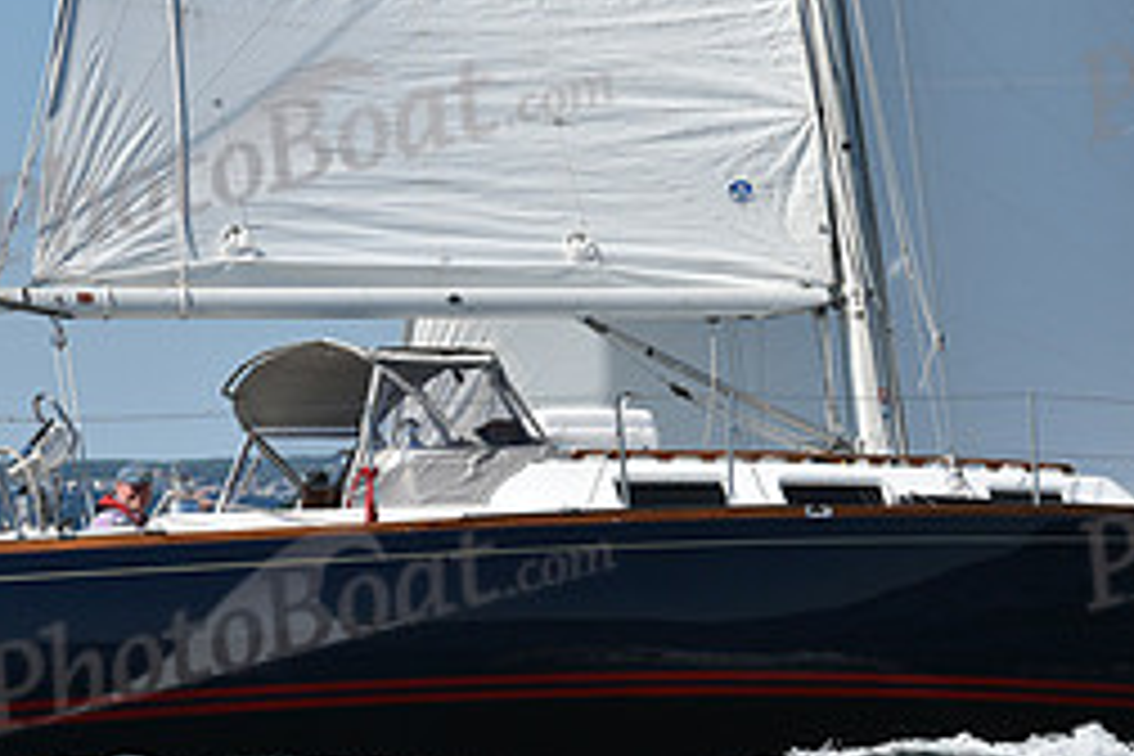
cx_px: 850
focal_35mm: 230
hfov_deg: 8.9
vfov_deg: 6.0
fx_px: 7244
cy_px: 322
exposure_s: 1/1250
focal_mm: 100
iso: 250
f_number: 9
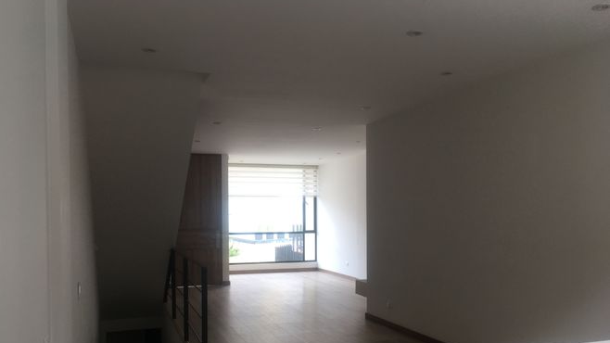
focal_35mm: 32
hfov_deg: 61.0
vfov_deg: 36.3
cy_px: 224
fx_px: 518
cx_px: 302
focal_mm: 4.15
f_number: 2.2
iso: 40
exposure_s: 1/120
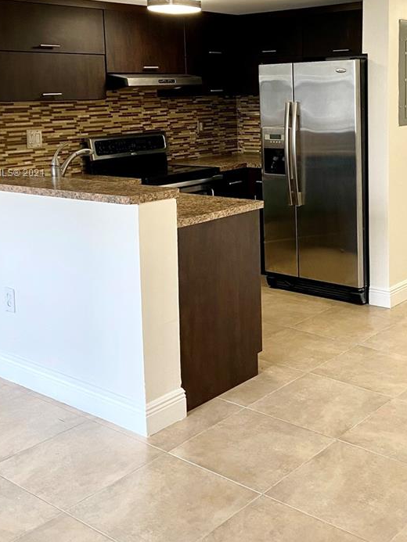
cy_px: 174
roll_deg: +1.3
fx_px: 705
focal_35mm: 45
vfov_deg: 41.4
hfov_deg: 32.0
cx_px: 254
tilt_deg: -6.7
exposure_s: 1/60
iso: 80
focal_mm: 4.25
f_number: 1.8
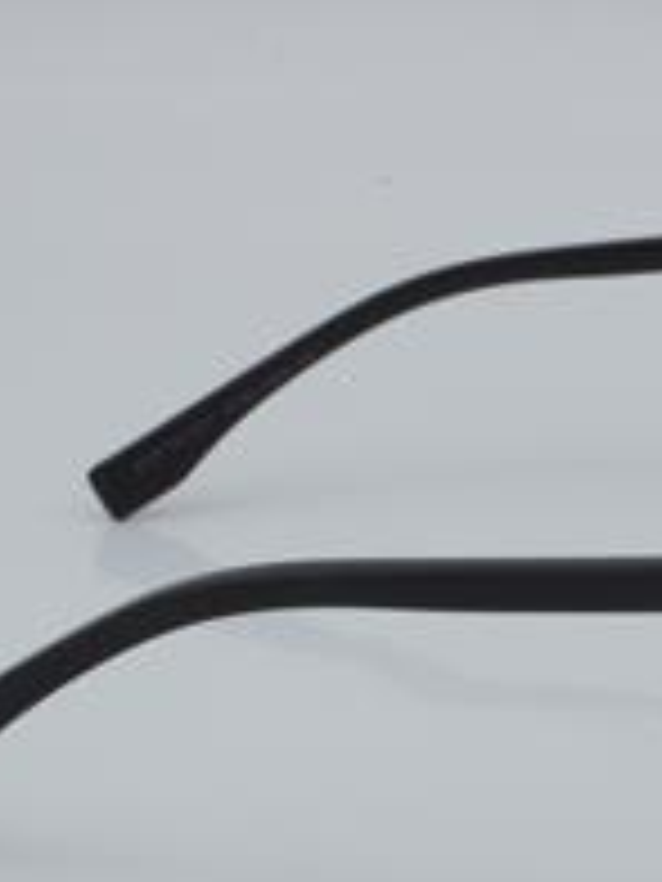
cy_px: 518
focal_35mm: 147
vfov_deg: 13.4
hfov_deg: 10.0
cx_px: 716
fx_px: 3748
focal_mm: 50
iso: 100
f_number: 32
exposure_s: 1/4
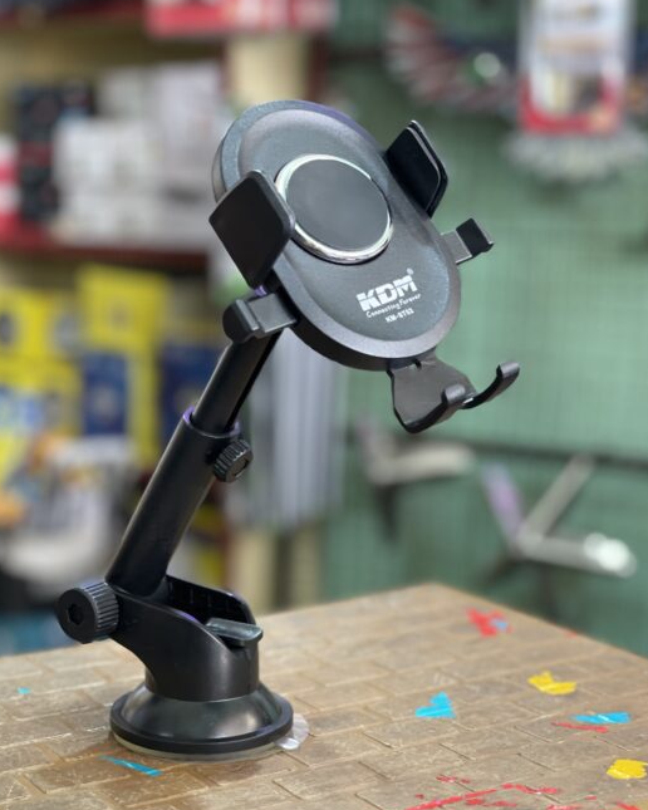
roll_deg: -0.3
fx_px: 1510
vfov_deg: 30.0
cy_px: 482
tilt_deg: -9.8
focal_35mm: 63
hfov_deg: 24.2
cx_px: 290
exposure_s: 1/33
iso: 200
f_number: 2
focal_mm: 6
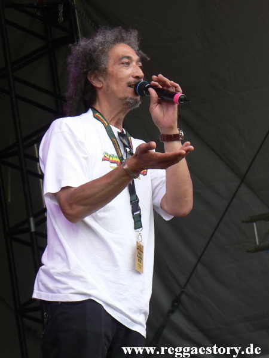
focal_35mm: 156
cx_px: 134
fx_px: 1616
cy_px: 179
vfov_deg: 12.7
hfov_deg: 9.5
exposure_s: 1/100
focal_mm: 26.8
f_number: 3.3
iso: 64
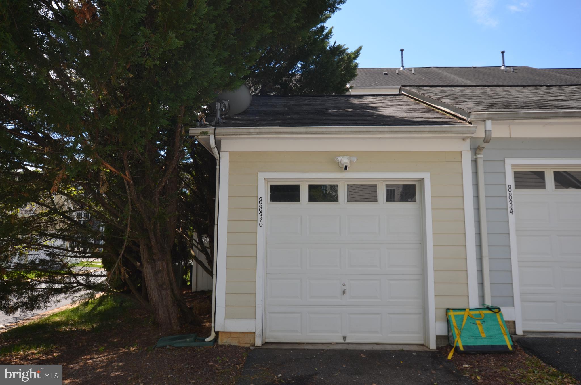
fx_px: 411
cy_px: 192
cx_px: 290
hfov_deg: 70.6
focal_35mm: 26
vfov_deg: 50.2
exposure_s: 1/250
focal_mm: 17
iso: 100
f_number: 5.6
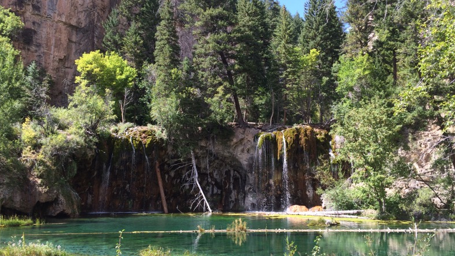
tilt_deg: +7.5
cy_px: 136
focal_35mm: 32
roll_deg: -0.5
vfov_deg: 36.6
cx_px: 226
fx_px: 386
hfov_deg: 61.0
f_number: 2.2
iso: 32
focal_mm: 4.15
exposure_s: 1/494
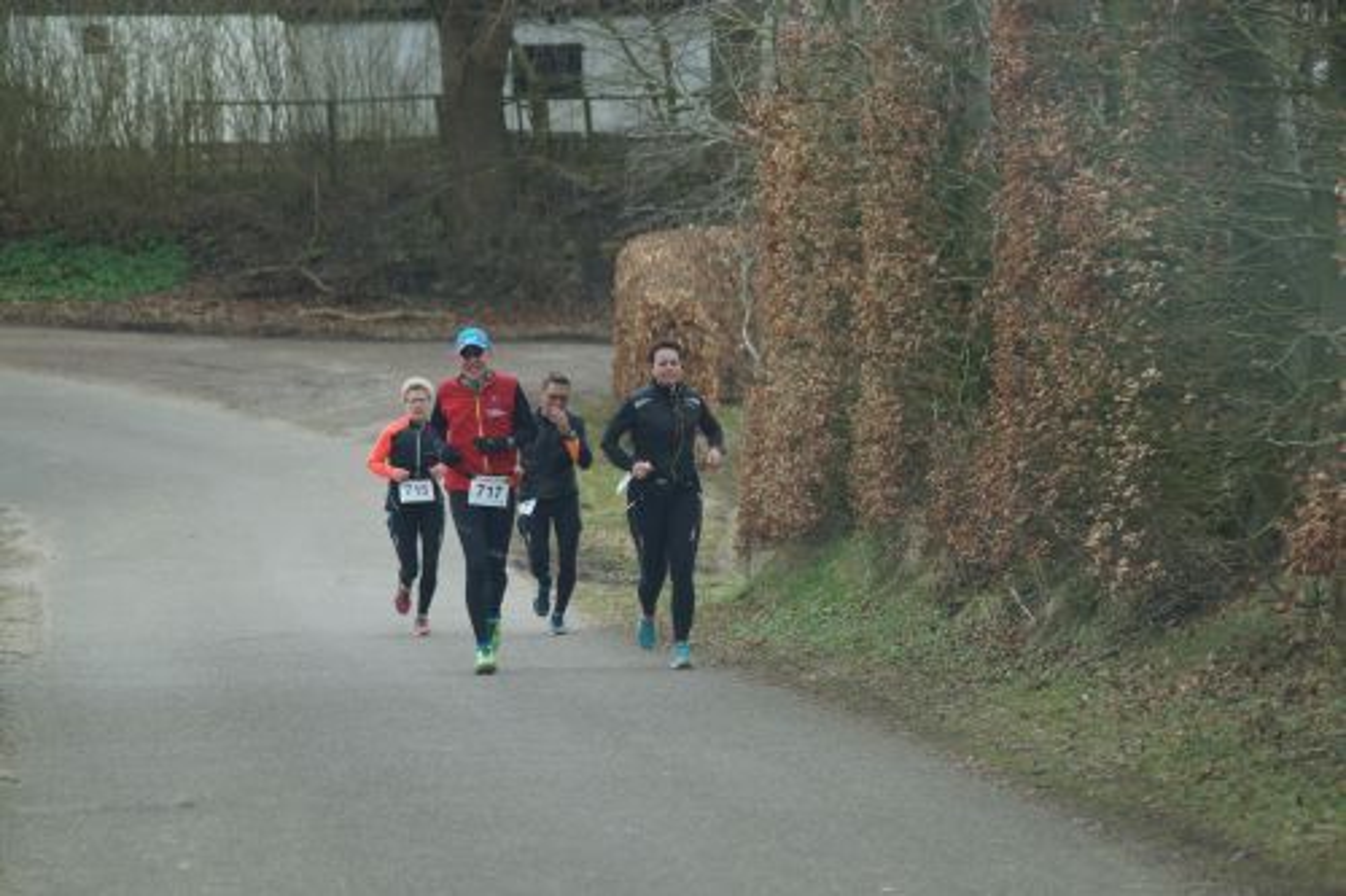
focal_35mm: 202
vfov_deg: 6.8
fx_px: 7568
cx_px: 673
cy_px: 448
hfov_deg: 10.2
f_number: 4.5
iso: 125
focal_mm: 135
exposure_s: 1/250
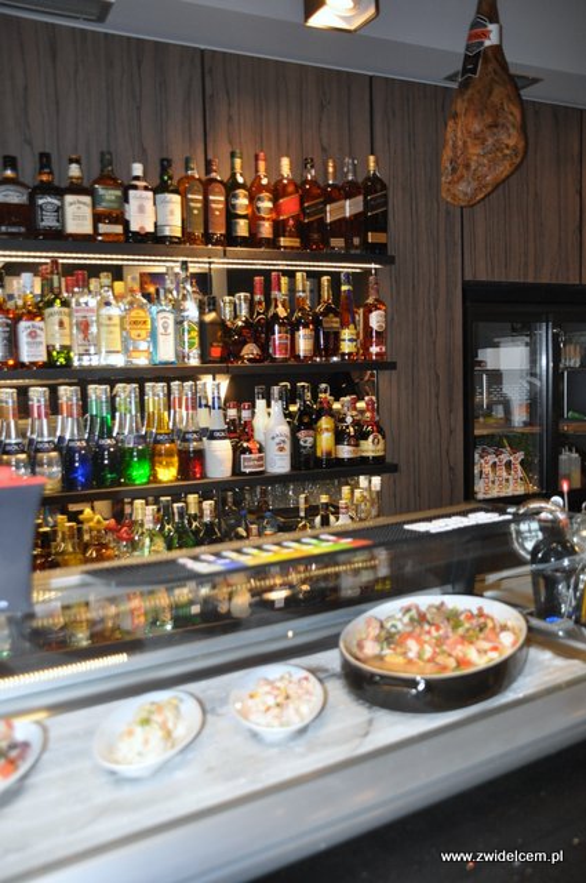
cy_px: 442
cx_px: 293
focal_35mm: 33
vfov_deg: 57.3
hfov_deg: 39.9
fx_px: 808
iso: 800
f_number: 3.8
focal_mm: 22
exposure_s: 1/60
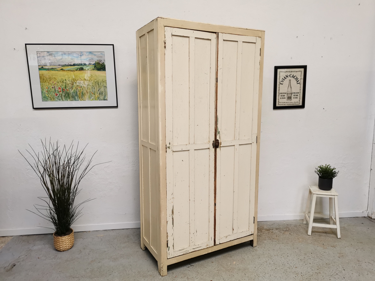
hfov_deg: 65.3
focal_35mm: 27
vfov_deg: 51.4
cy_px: 140
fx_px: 292
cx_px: 188
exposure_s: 1/50
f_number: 1.8
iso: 160
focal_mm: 5.58
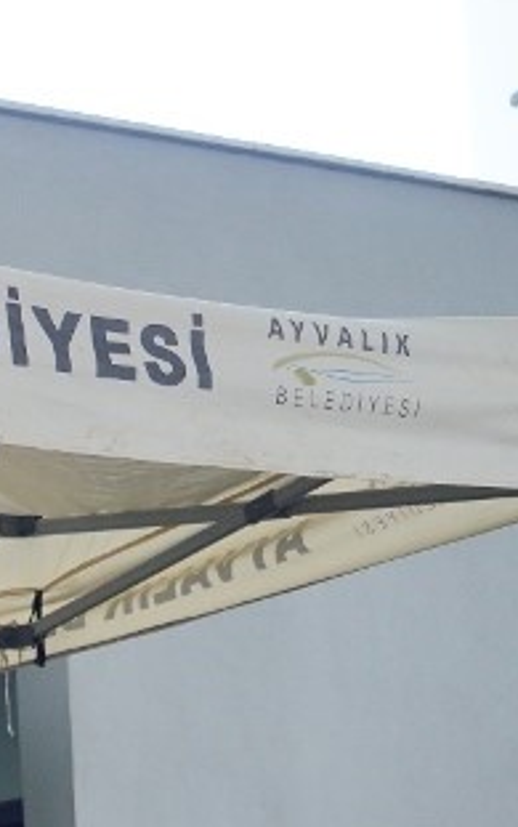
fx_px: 2614
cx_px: -503
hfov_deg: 10.4
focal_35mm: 116
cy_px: 1006
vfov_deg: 17.1
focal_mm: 30
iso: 1250
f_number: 4
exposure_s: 1/320
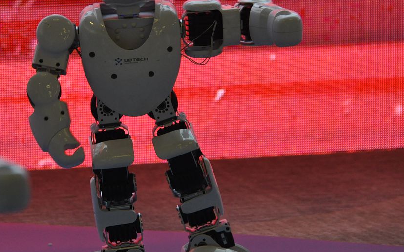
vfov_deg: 3.0
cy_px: 93
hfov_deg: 4.7
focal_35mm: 443
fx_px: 4878
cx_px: 149
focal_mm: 200
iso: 1100
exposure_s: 1/125
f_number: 5.6
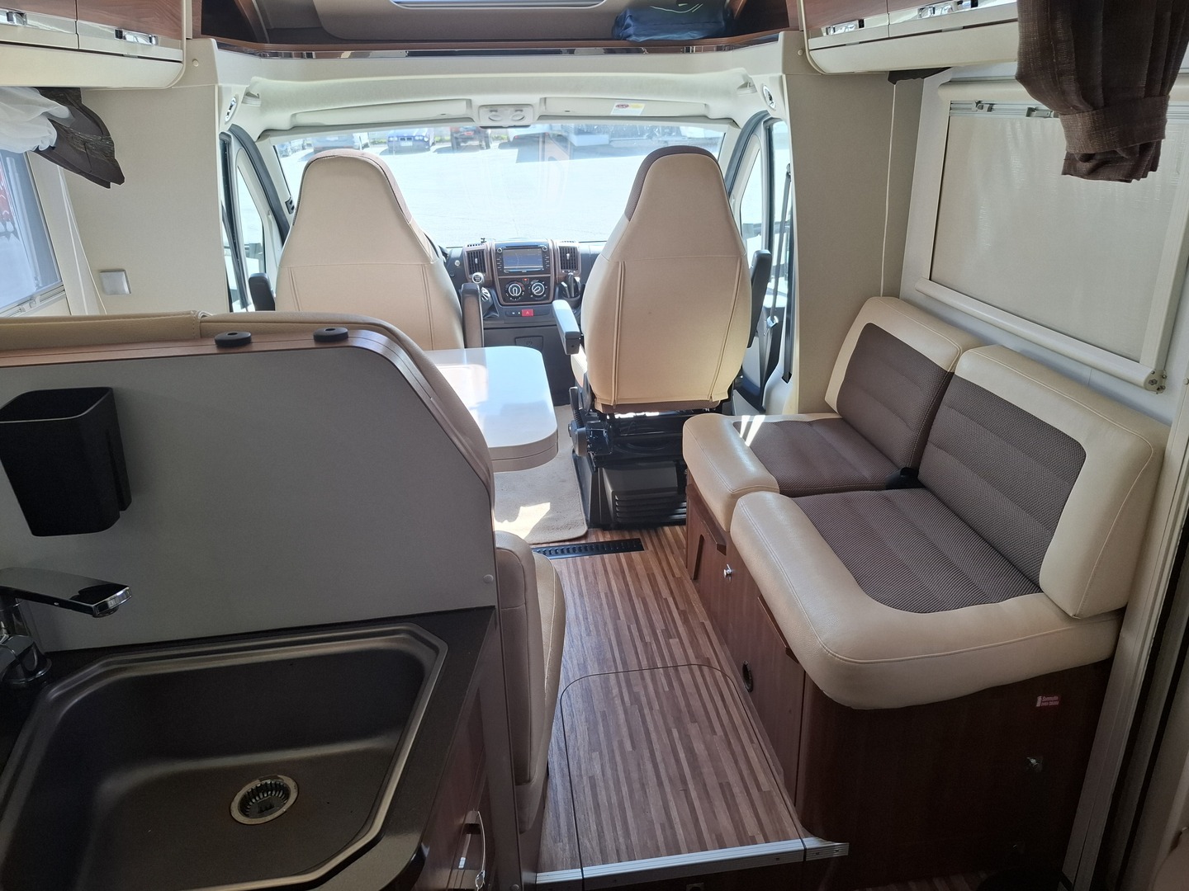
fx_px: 790
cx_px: 594
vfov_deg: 58.9
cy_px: 446
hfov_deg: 73.9
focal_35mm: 23
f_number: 1.8
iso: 50
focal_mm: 5.54
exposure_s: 1/106
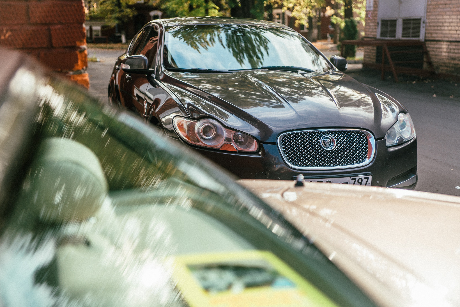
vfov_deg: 26.7
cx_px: 230
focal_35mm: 51
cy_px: 154
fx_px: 648
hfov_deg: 39.1
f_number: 2.8
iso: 100
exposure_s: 1/125
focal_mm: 50
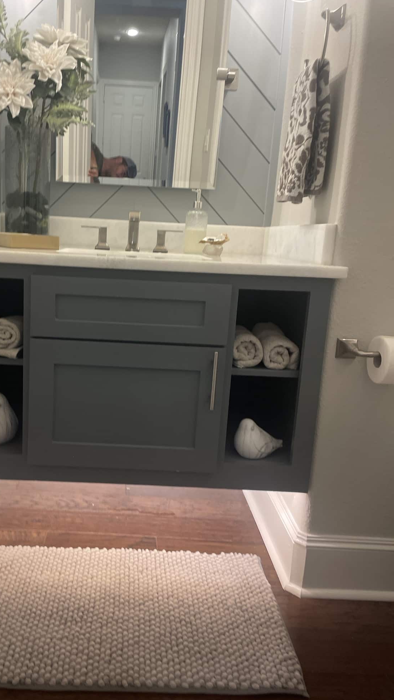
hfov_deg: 39.6
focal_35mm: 29
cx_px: 127
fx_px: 539
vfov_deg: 66.1
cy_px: 349
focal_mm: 4.2
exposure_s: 1/60
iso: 125
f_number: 1.6
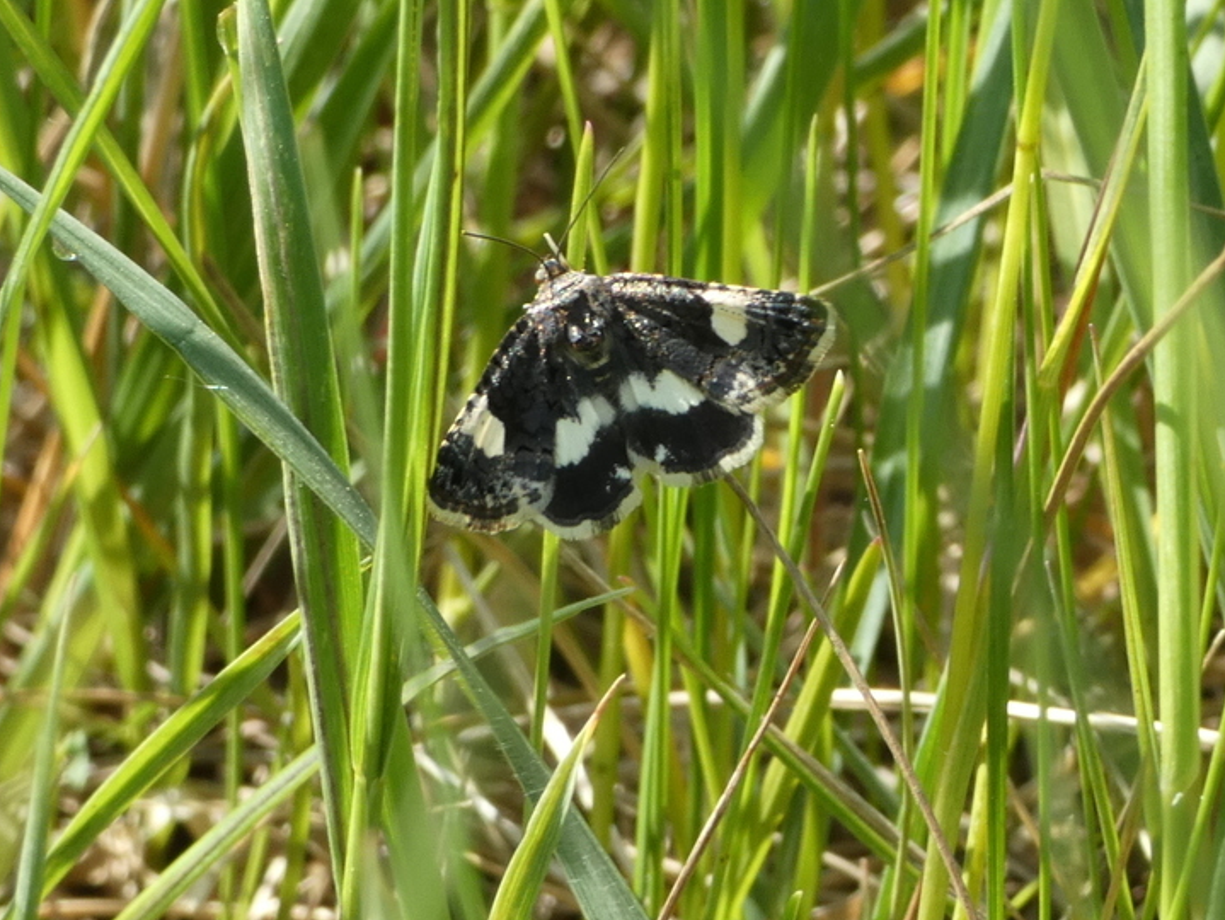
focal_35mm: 217
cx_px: 681
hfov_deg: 9.1
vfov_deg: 6.9
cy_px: 390
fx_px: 7683
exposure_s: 1/80
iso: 100
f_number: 5.5
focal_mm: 32.7
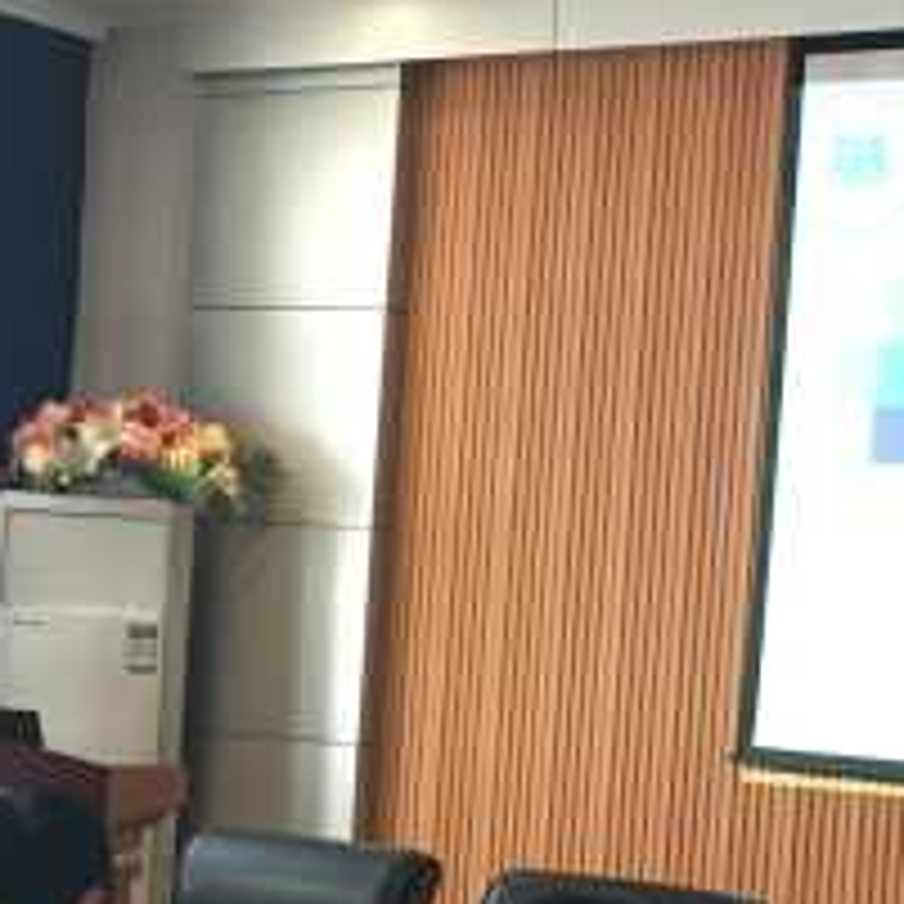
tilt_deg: -3.8
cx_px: 445
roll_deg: -4.4
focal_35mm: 92
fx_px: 2718
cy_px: 738
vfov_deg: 18.7
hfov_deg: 18.9
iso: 160
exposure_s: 1/33
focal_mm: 4.15
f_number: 2.2
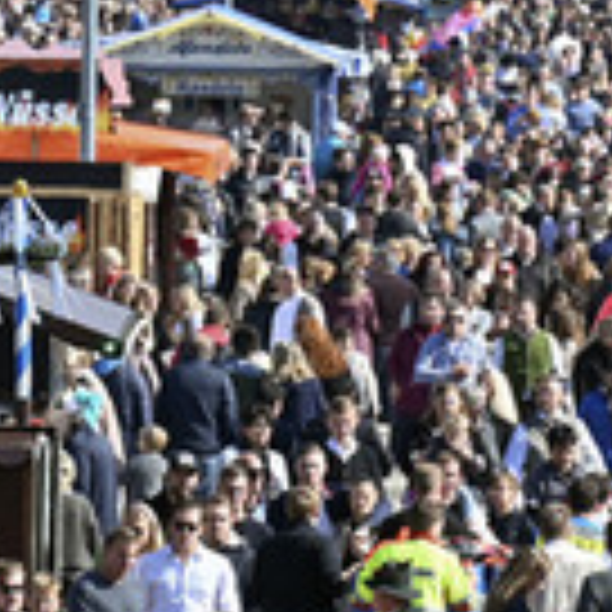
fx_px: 16882
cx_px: 738
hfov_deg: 2.1
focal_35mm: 844
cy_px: 410
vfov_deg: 2.1
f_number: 6.3
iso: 400
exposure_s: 1/1000
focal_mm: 200
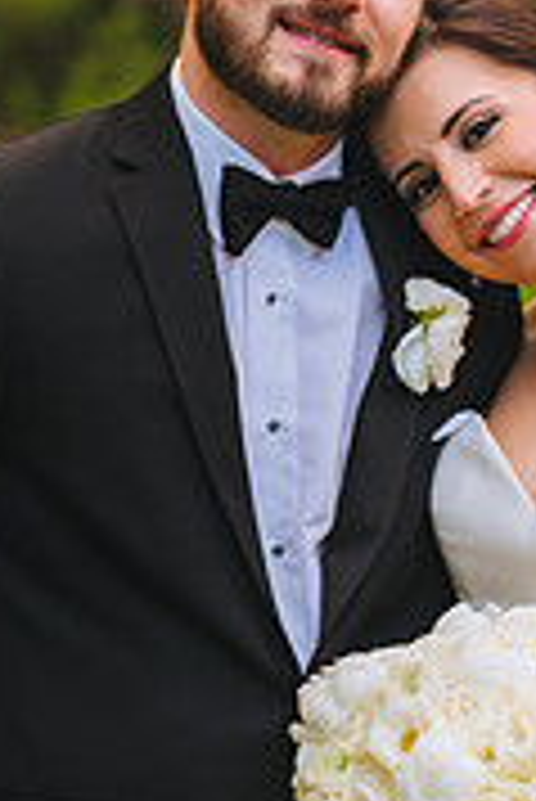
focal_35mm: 126
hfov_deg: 10.9
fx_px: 2808
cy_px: 356
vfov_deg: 16.2
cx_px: 394
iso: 400
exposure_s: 1/250
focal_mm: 50
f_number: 2
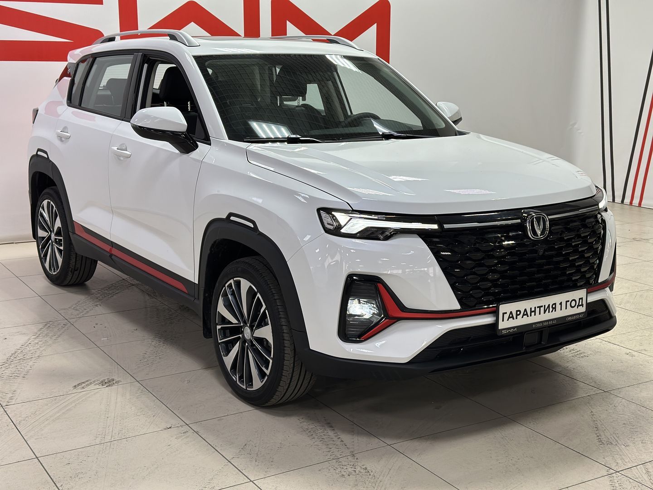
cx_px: 326
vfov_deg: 30.3
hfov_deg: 39.7
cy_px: 245
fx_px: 905
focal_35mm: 48
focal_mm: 6.86
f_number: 1.78
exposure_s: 1/116
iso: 100
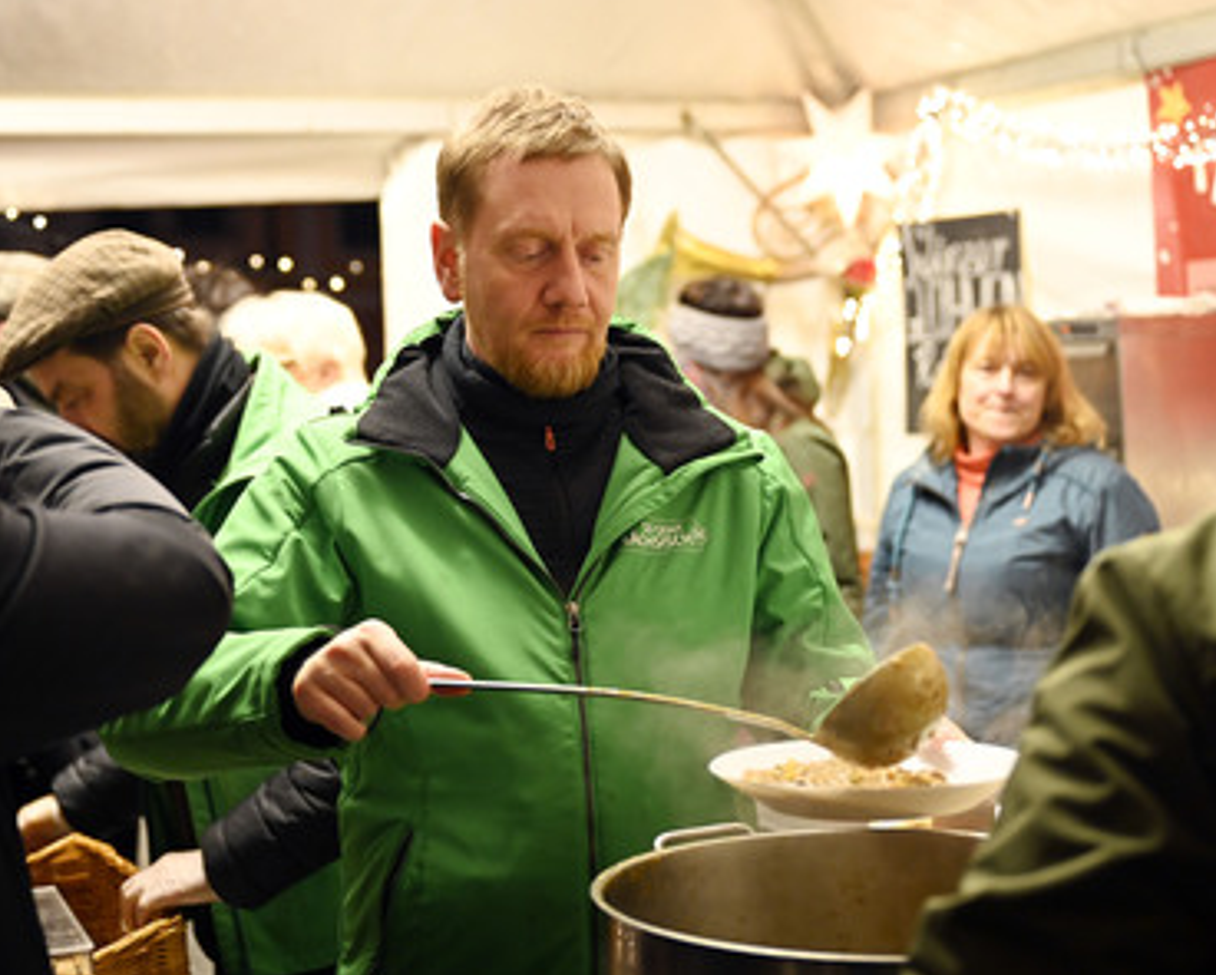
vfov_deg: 28.1
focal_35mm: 54
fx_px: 1945
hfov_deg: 34.7
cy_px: 486
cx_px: 550
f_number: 2.8
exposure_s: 1/125
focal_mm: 47
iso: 1800
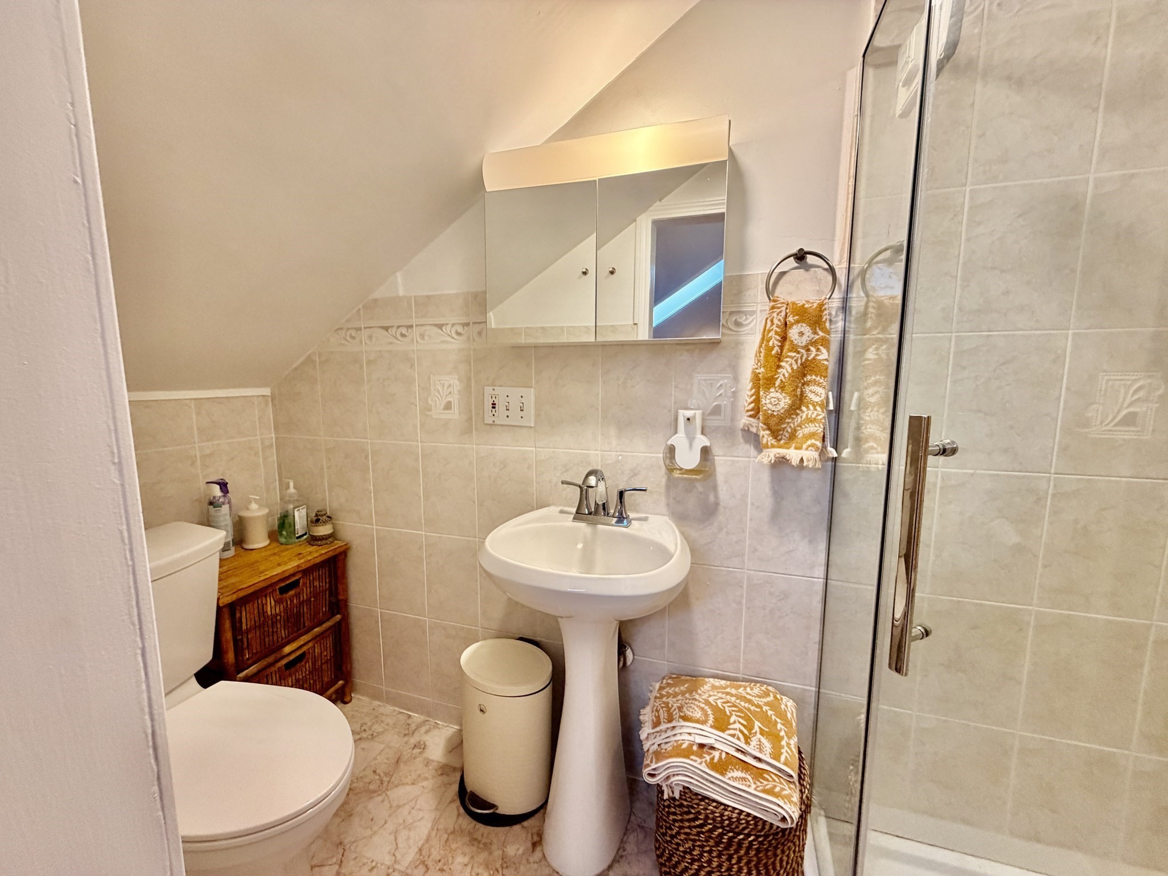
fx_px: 472
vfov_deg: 85.7
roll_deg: +1.0
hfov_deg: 102.1
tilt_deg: -7.6
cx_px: 584
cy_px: 438
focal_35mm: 14
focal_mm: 2.22
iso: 320
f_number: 2.2
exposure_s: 1/120
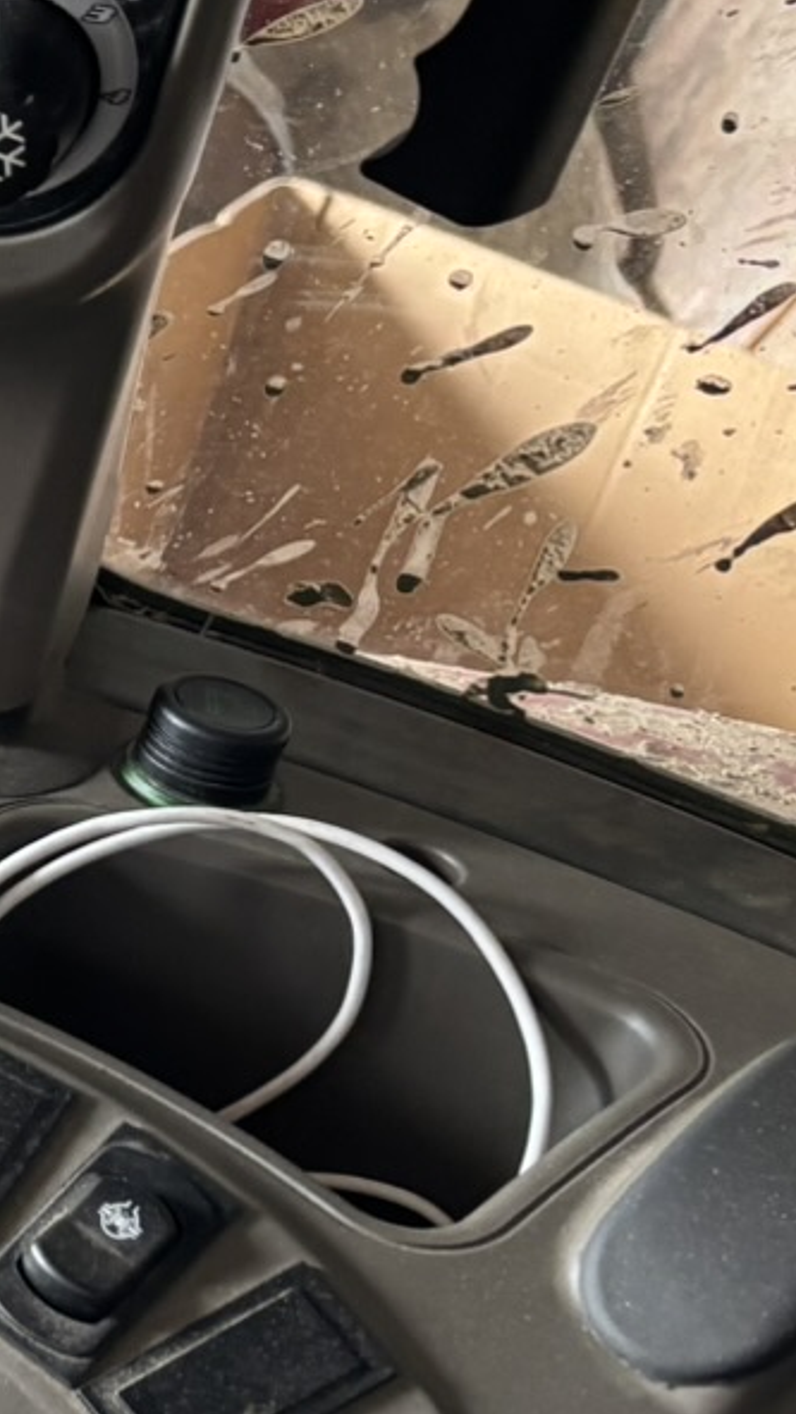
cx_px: -1190
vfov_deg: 21.7
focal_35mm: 98
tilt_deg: -38.7
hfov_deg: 10.4
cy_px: 936
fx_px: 3677
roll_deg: -6.1
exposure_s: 1/50
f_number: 1.6
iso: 125
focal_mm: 5.96
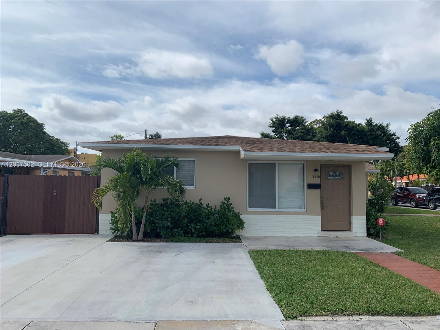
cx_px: 220
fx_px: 330
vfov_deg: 53.1
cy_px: 165
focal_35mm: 26
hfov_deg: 67.3
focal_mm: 4.25
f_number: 1.8
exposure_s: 1/3650
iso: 25
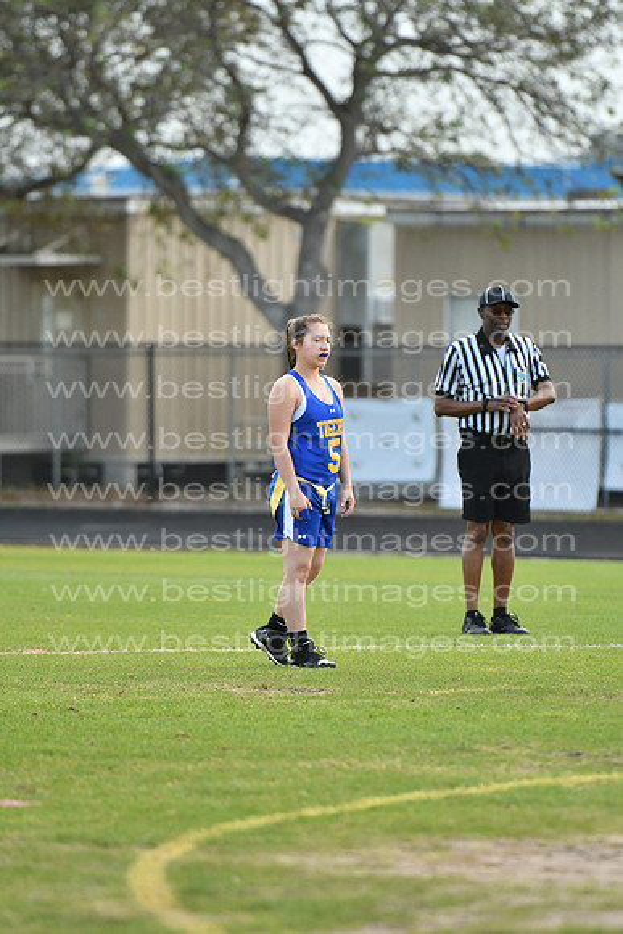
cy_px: 467
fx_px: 7782
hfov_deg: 4.6
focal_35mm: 300
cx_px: 312
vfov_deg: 6.9
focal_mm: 200
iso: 800
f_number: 3.5
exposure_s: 1/2500
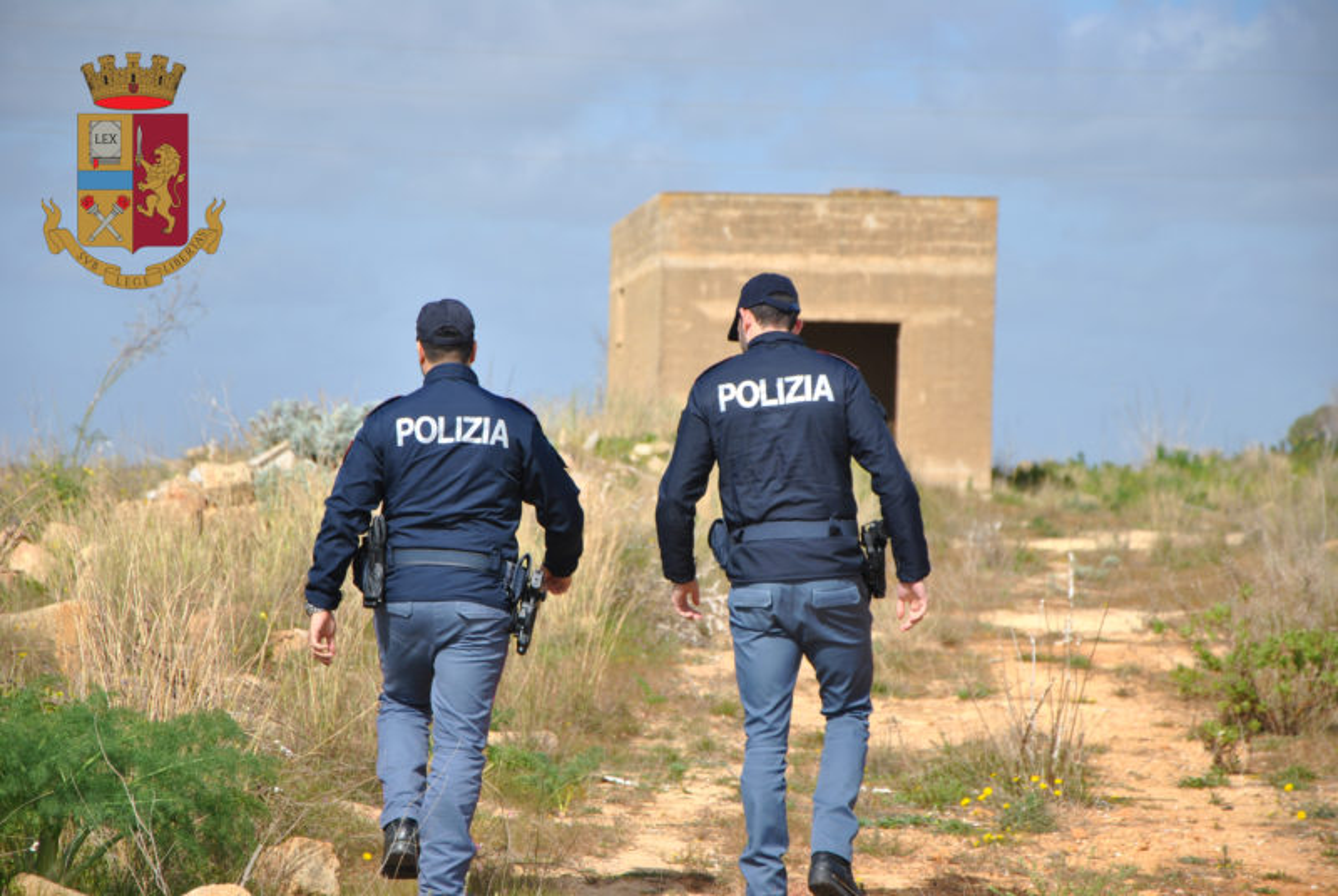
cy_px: 448
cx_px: 669
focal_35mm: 147
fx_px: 5471
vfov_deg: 9.4
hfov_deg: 13.9
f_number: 5.6
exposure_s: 1/500
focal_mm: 98
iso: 100
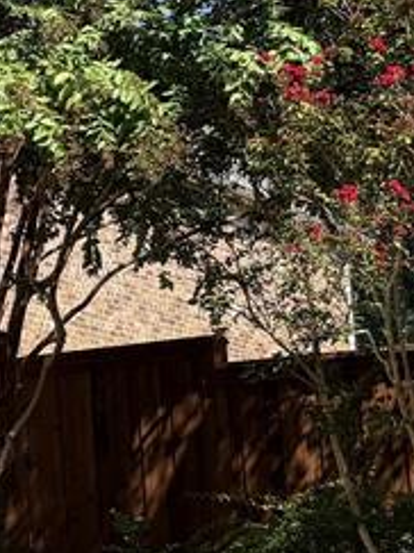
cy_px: 398
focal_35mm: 101
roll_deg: +0.0
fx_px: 1612
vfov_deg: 19.4
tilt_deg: +6.9
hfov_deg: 11.6
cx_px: -626
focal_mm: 6.76
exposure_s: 1/3759
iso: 80
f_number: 1.78
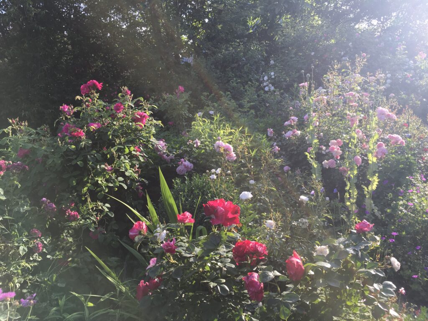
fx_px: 359
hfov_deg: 61.7
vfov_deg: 48.2
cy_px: 160
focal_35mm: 29
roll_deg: +1.7
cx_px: 214
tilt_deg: -14.3
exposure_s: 1/427
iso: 25
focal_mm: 4.15
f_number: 2.2
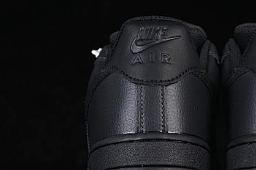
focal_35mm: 194
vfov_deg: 7.1
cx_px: 216
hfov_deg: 10.6
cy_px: 75
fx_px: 1378
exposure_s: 1/60
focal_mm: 50
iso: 160
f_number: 6.3
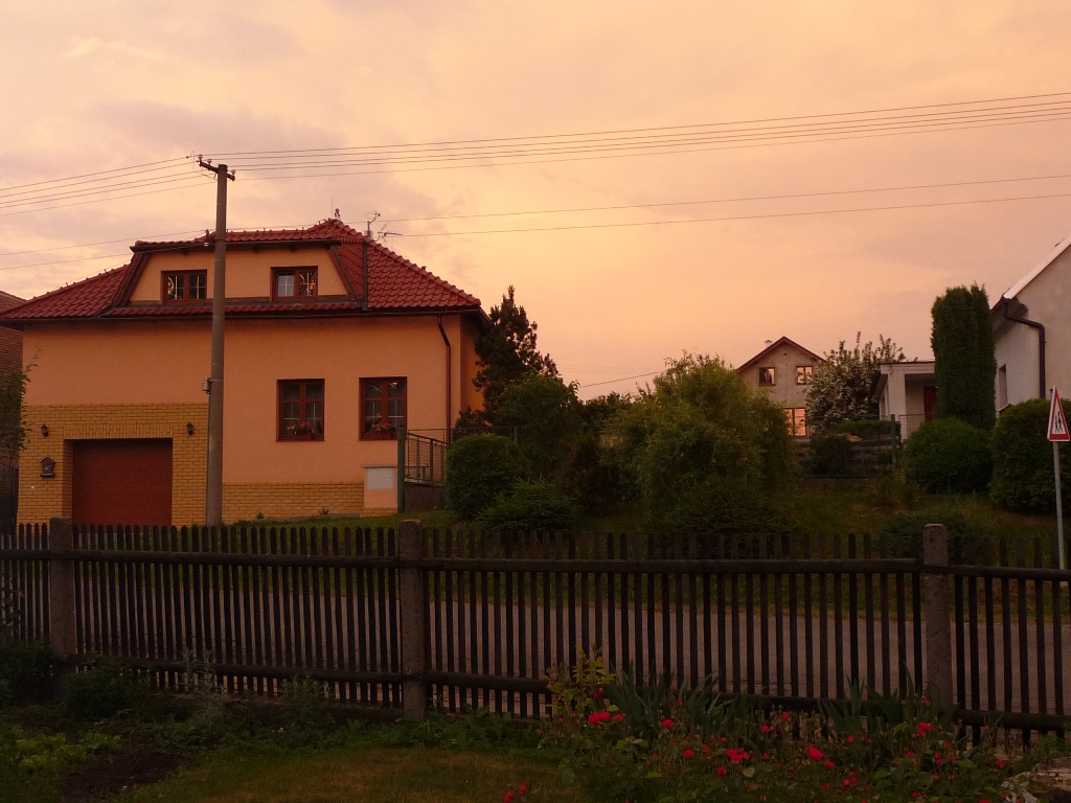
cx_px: 536
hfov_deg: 45.8
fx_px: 1269
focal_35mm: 41
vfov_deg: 35.1
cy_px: 402
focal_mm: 5
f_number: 3.4
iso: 160
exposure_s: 1/30
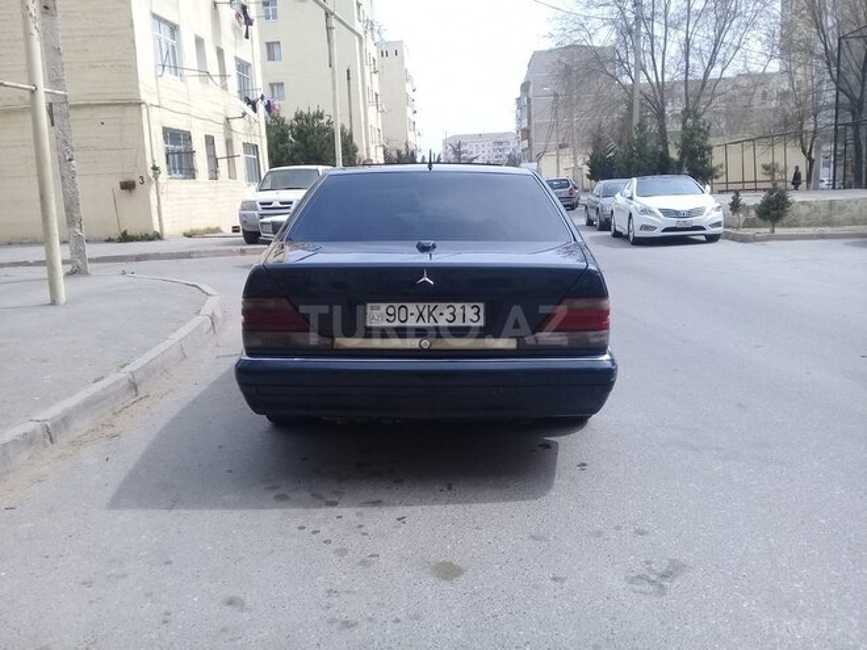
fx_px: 776
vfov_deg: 45.4
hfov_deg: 58.4
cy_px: 325
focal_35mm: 31
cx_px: 434
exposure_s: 1/747
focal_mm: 3.3
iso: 50
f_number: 2.2
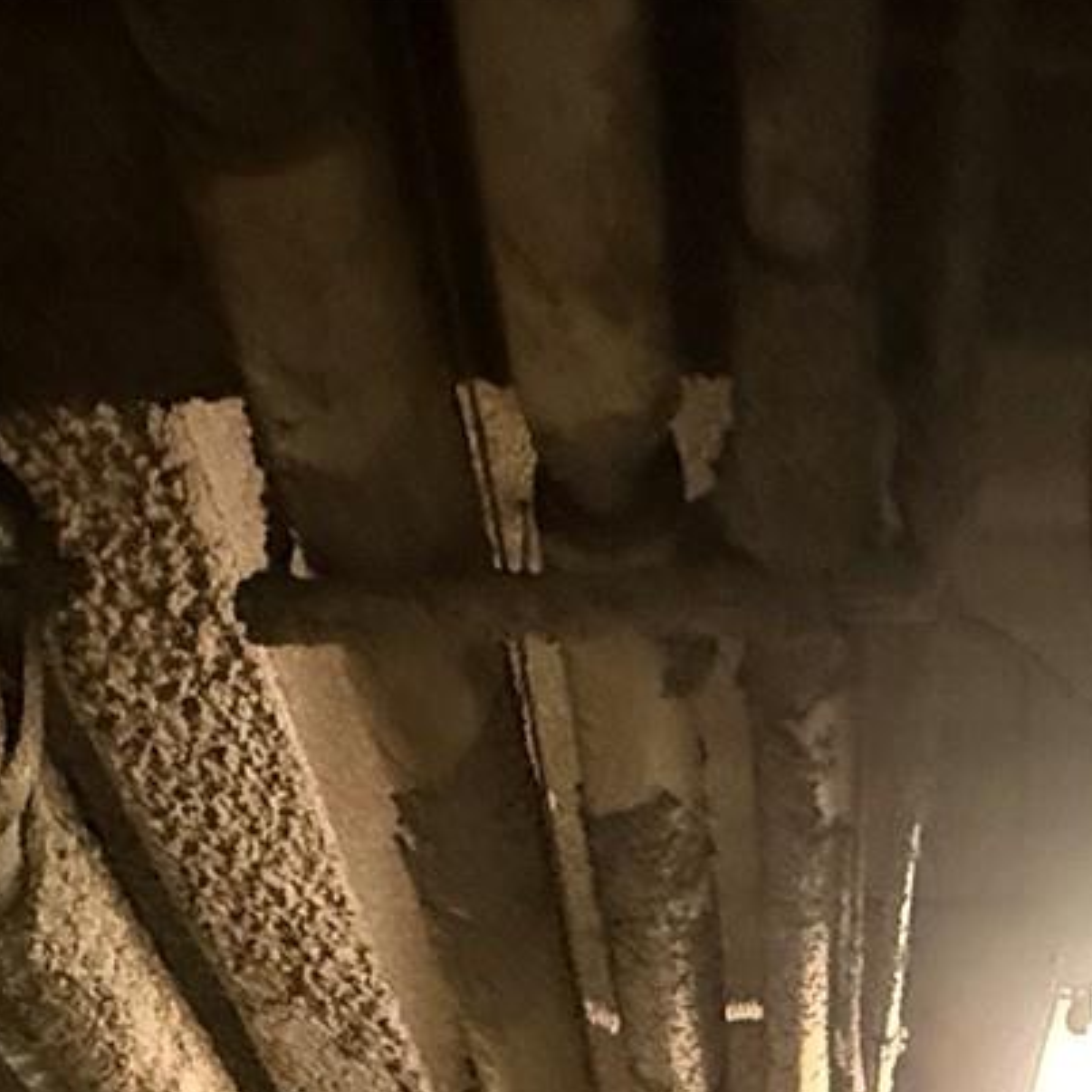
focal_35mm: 63
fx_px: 2248
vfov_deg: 19.1
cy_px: 2067
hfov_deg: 27.3
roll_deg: -2.0
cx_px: 589
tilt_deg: -1.2
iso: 1000
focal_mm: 2.22
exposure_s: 1/40
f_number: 2.2
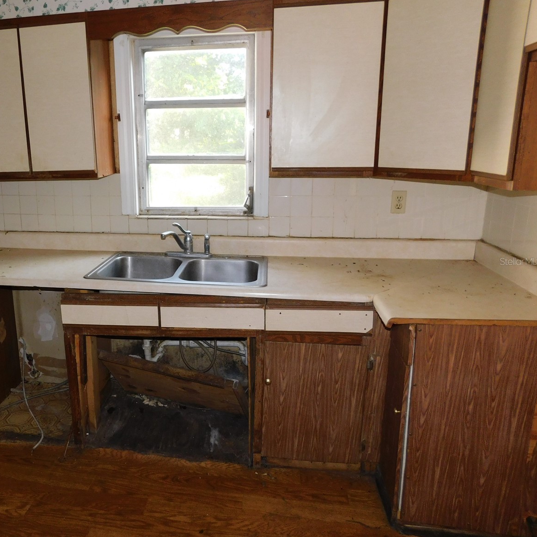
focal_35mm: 28
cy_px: 261
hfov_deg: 55.9
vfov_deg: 57.3
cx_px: 174
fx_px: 491
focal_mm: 4
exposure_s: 1/30
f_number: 3
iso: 200
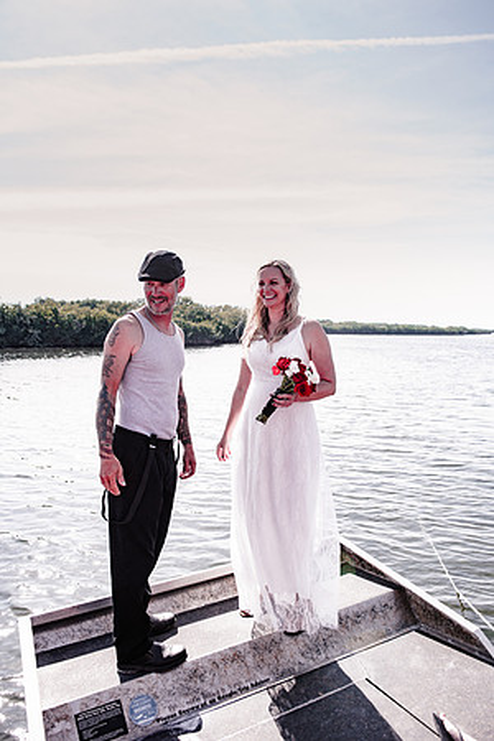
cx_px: 247
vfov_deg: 65.5
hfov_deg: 46.4
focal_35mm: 28
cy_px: 370
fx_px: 576
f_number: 6.3
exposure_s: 1/320
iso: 100
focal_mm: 28
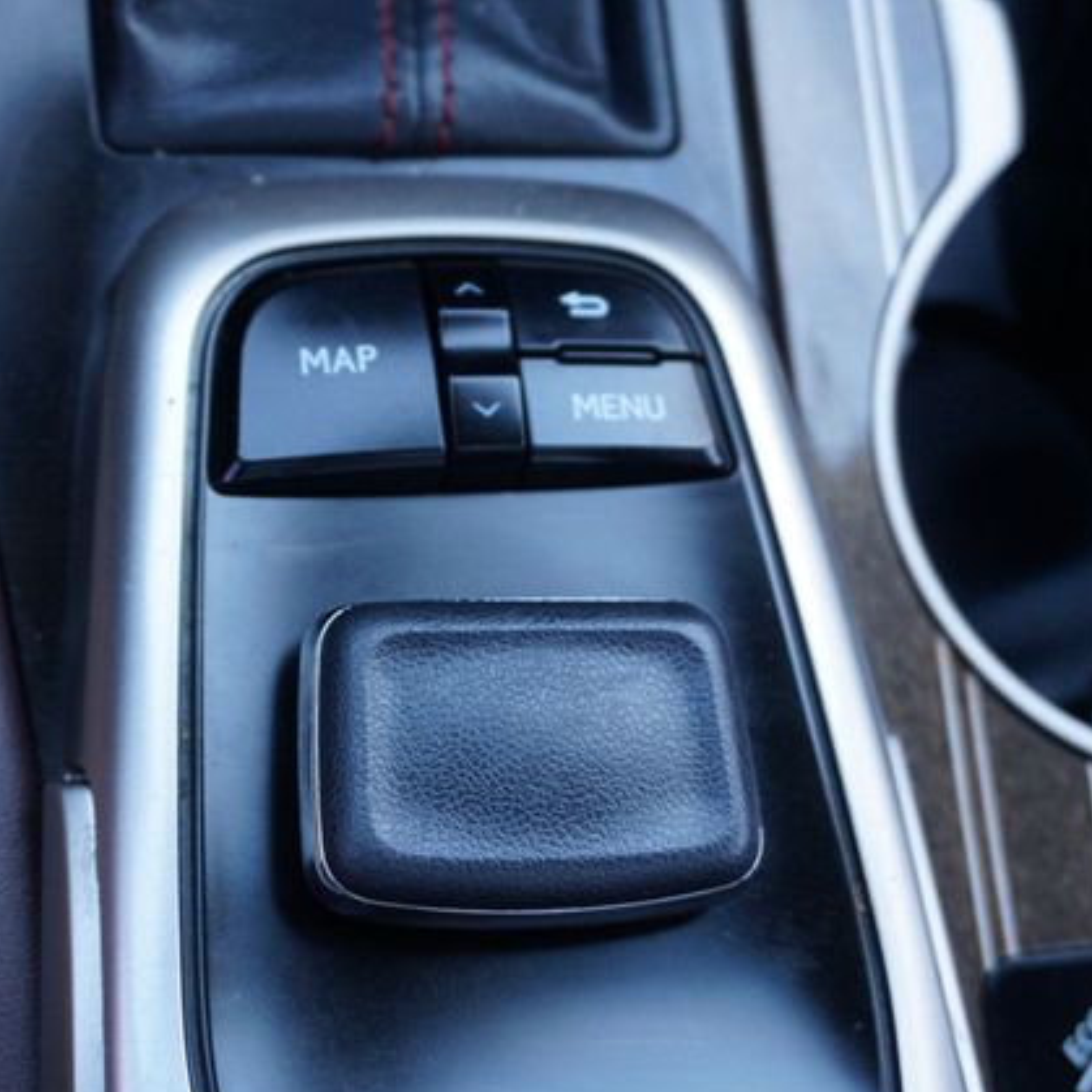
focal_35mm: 49
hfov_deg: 34.7
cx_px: 396
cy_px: 553
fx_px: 1736
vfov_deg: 34.9
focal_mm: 25
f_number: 4.5
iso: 800
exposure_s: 1/60
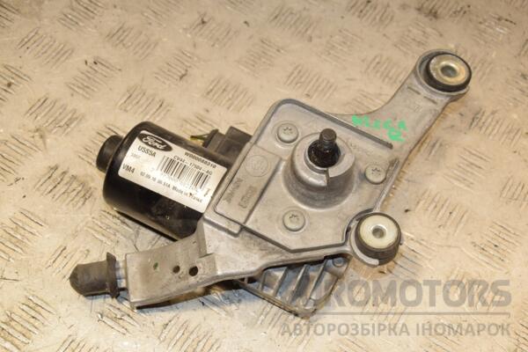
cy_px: 176
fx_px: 924
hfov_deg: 31.9
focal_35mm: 63
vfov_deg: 21.6
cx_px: 264
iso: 800
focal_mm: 42
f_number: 8
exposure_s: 1/200
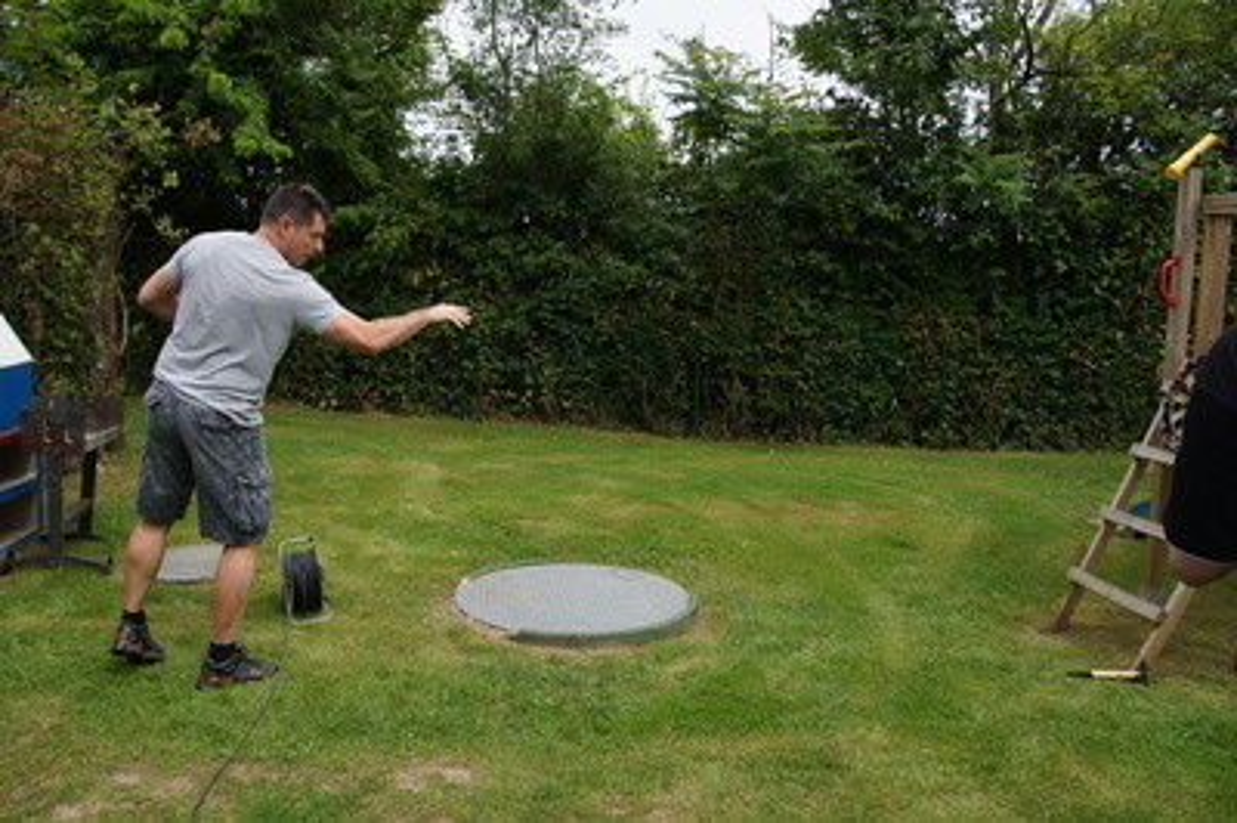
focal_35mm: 27
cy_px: 412
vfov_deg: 47.9
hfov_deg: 67.4
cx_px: 618
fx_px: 927
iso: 100
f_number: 4
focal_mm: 18
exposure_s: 1/800
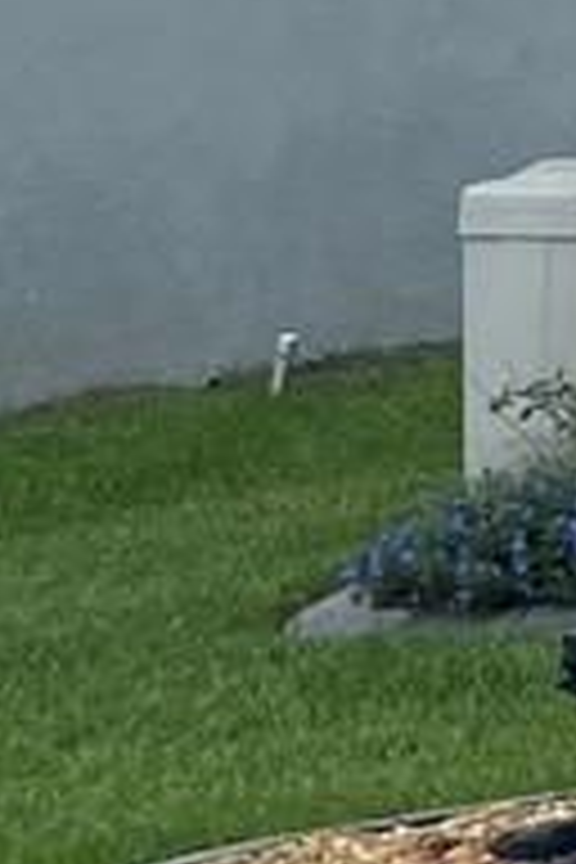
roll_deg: -0.4
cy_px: -324
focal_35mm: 225
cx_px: 3046
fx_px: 5400
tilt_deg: +4.7
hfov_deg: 4.8
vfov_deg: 9.0
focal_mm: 4.25
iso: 32
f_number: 1.8
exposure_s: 1/4115
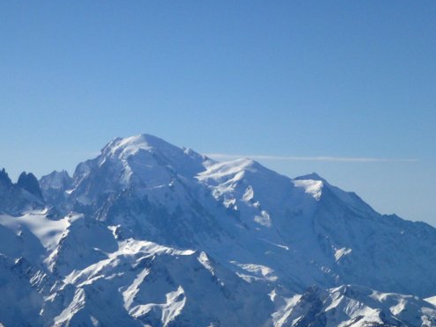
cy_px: 189
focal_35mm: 195
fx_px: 2456
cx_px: 127
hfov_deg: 10.1
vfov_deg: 7.6
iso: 100
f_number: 5.1
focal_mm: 21.7
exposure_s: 1/1600
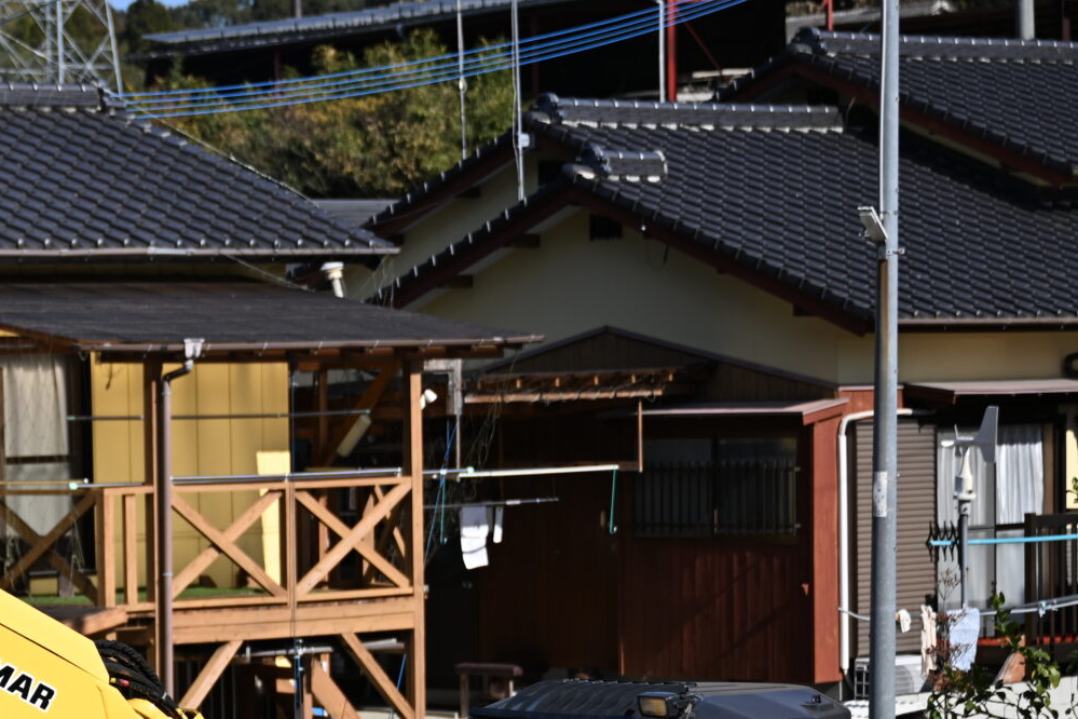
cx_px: -99
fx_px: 4222
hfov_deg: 14.2
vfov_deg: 9.6
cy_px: 863
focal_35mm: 141
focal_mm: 55
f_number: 2.8
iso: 64
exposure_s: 1/1600
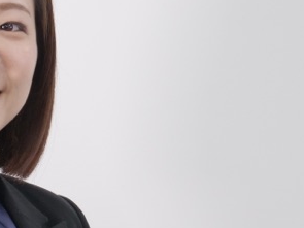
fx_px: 1642
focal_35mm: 187
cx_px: 20
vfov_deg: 7.9
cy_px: 203
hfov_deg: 10.5
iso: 640
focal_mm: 23
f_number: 4.3
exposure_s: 1/80
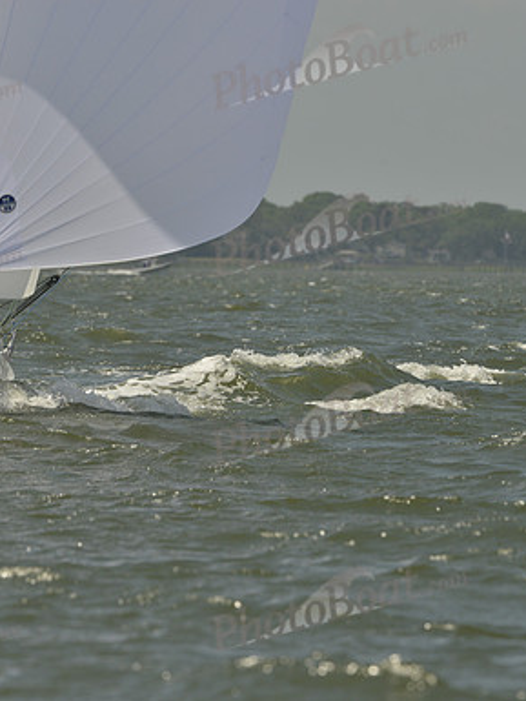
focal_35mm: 580
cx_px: 118
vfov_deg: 3.4
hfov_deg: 2.6
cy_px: 350
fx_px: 11745
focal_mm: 400
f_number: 10
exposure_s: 1/1250
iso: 280
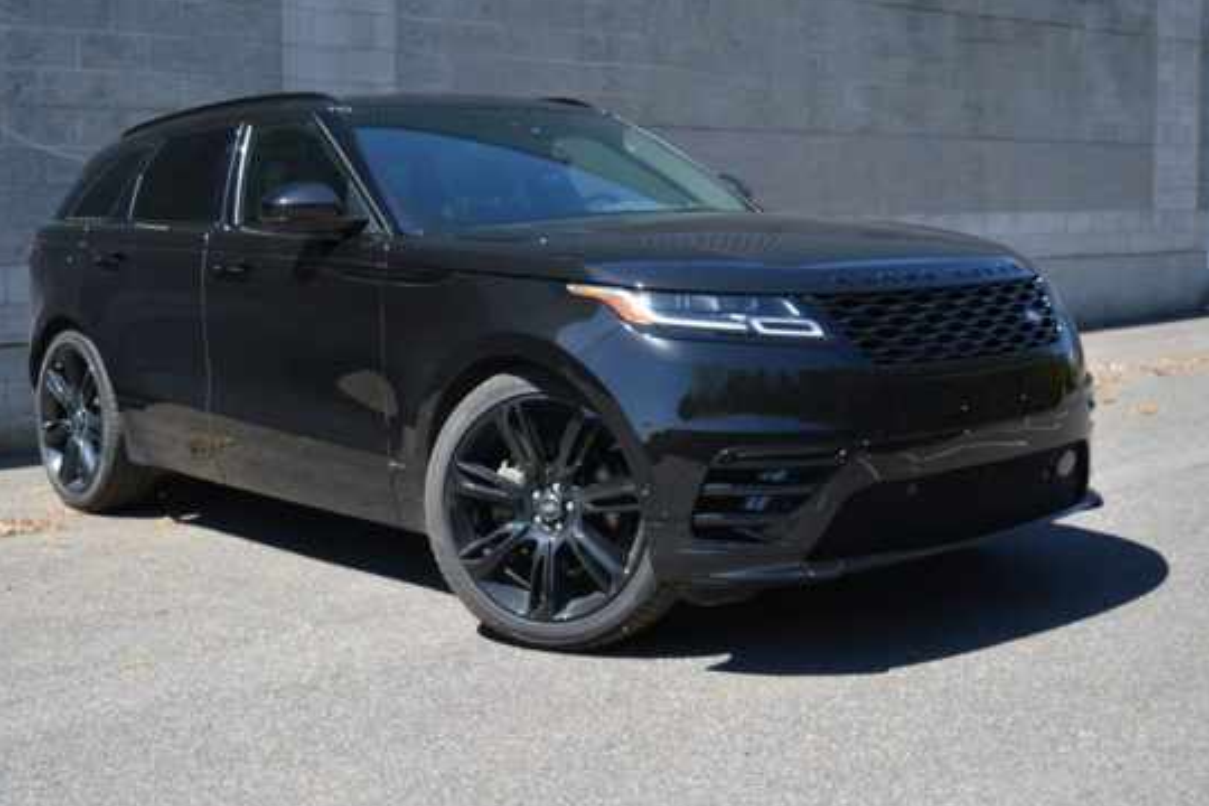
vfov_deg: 27.5
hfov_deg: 40.3
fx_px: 1645
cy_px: 345
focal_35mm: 49
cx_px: 537
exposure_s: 1/1250
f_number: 5
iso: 400
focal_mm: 28
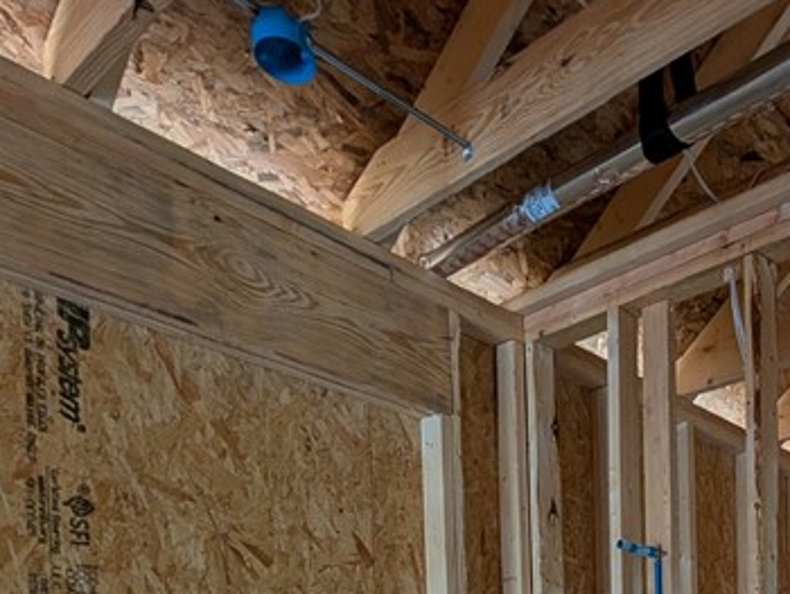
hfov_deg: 46.0
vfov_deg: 31.6
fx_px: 799
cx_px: 750
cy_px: 766
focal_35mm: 35
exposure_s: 1/42.4
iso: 160
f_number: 1.7
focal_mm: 2.02
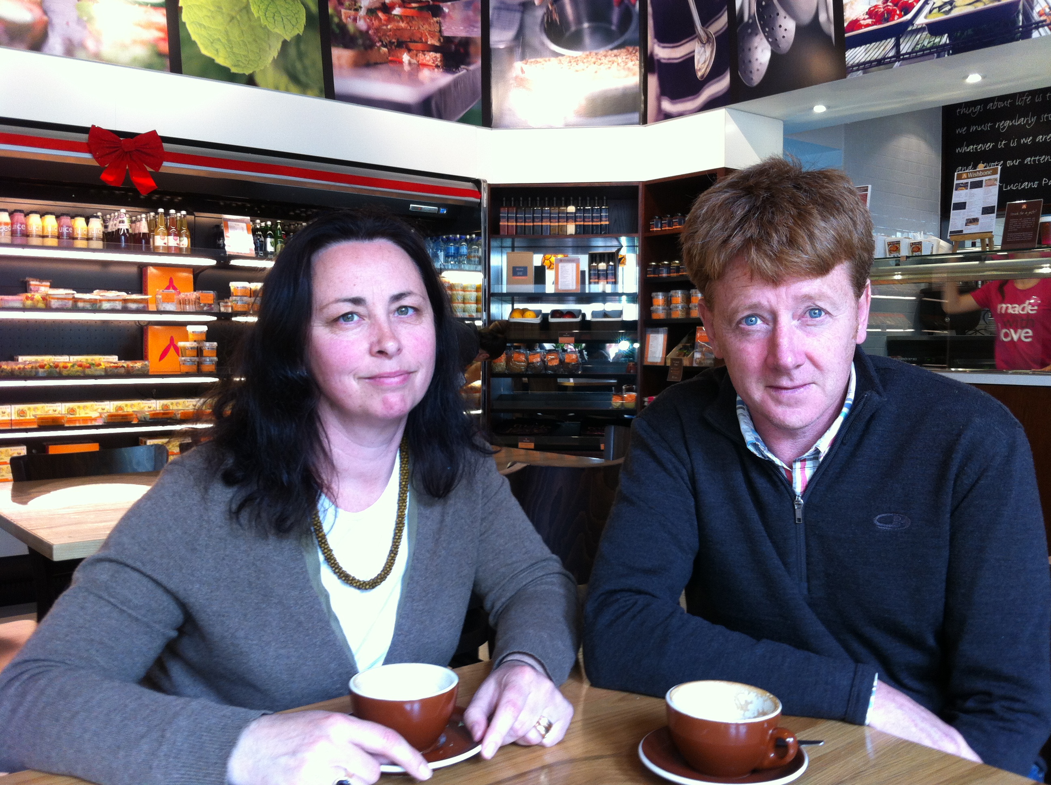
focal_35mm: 35
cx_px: 526
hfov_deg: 52.7
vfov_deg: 40.6
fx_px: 1061
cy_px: 392
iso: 80
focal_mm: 3.85
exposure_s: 1/20
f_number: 2.8
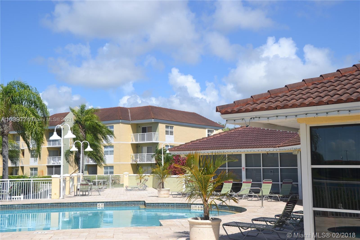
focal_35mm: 48
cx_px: 180
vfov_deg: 28.1
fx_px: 480
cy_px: 120
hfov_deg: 41.1
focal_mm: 32
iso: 100
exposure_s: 1/320
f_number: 9
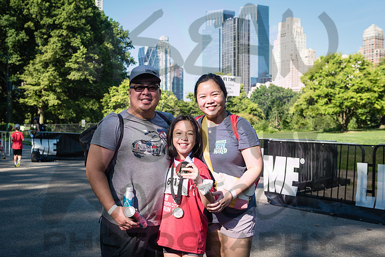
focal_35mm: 50
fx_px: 535
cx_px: 176
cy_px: 138
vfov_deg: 27.0
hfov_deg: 39.5
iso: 320
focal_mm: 42
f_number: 5
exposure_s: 1/1250
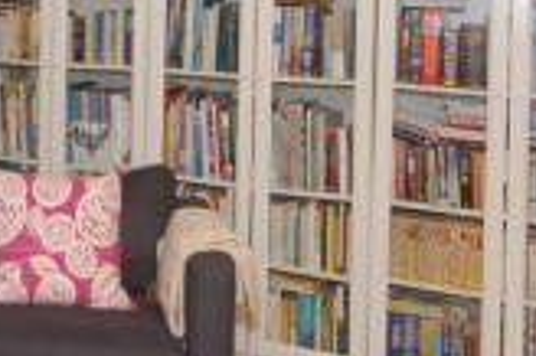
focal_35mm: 66
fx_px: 982
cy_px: -26
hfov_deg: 29.3
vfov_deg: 19.8
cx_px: 52
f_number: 4.2
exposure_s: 1/60
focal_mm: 11
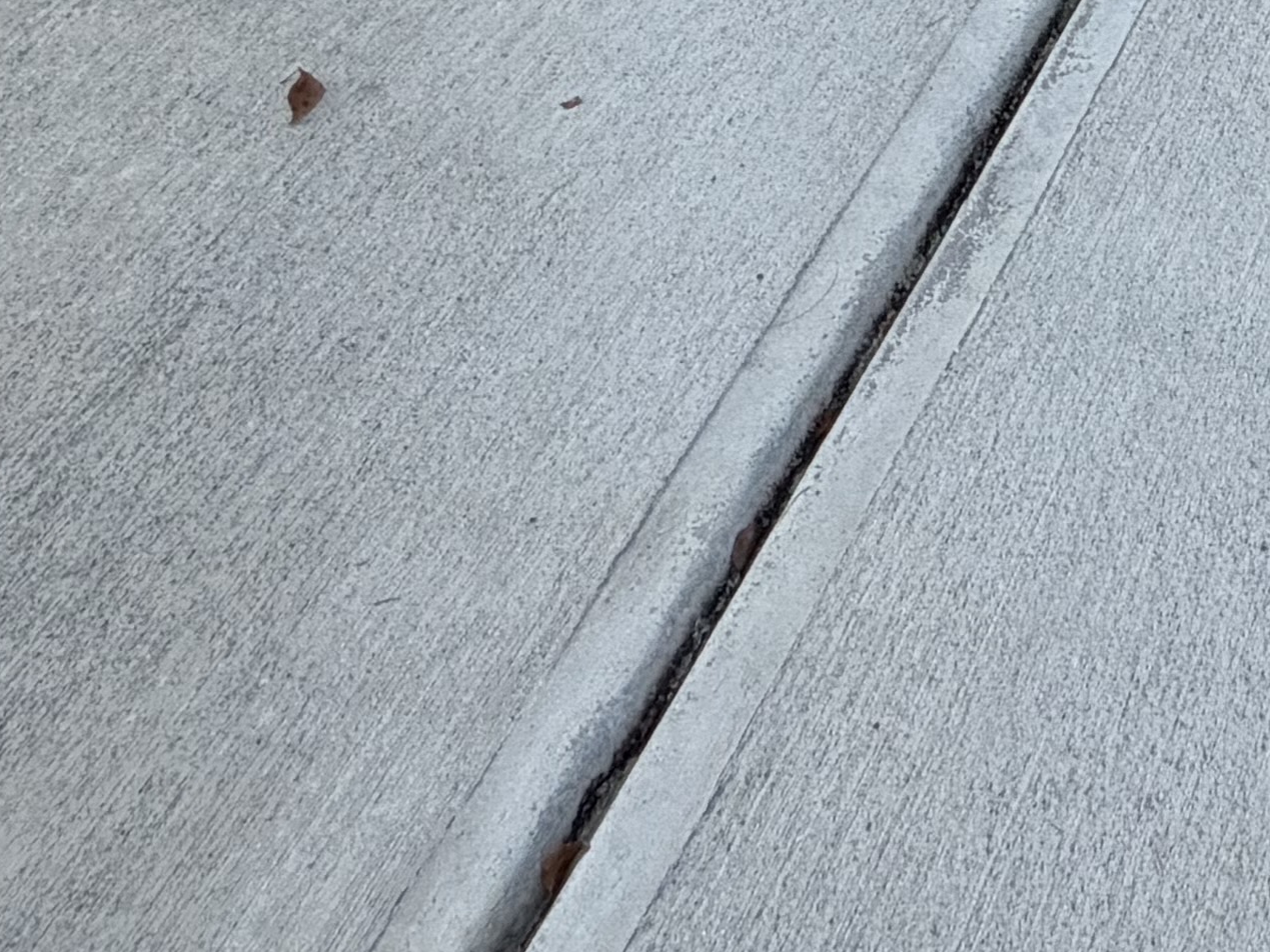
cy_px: -1143
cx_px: 1647
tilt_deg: -19.6
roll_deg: +0.6
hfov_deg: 26.2
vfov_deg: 15.9
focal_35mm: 63
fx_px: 2312
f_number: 2.2
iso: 64
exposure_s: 1/502
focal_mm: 2.22
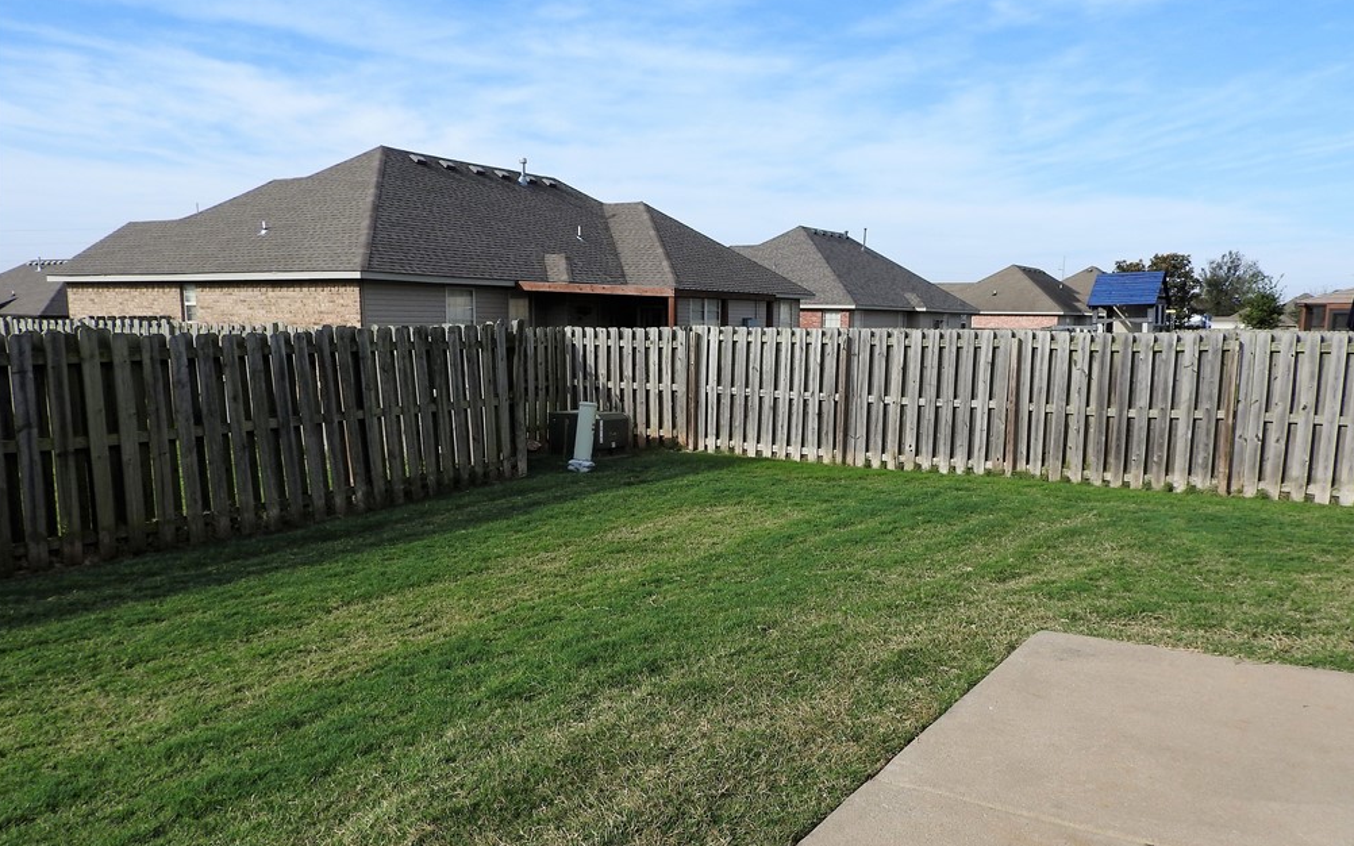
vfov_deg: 47.5
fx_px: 959
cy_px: 466
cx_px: 685
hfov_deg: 70.4
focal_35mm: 26
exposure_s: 1/1000
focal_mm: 4.3
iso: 100
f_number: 3.3
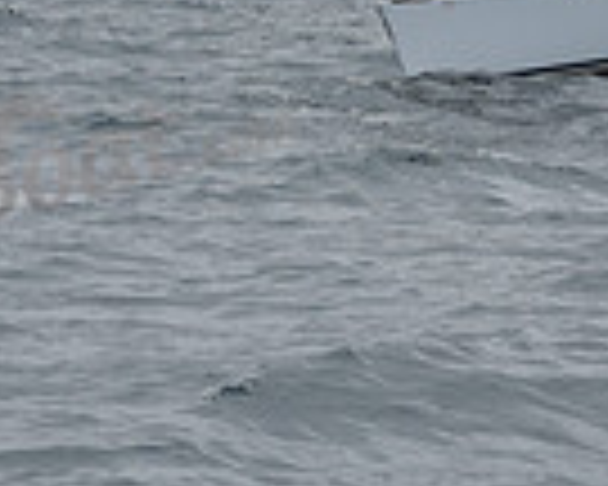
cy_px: -562
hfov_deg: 4.1
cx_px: 534
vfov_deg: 3.3
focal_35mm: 469
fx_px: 8439
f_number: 13
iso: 250
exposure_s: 1/800
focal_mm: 116
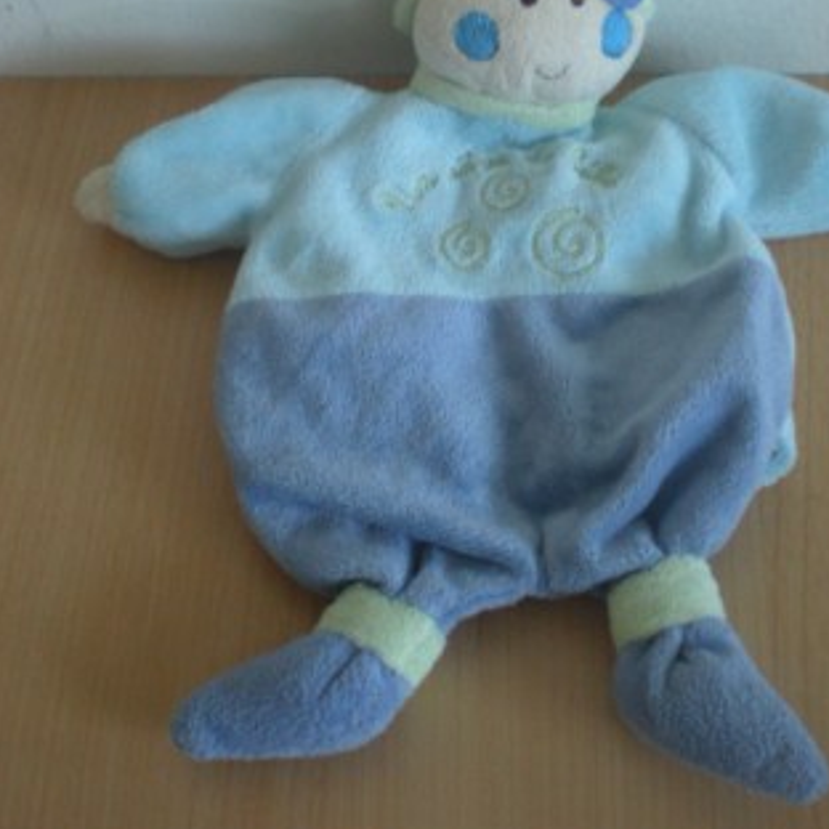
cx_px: 497
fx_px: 1517
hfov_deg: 30.5
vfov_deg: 30.2
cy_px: 242
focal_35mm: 56
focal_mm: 6.3
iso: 200
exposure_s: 1/19
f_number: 3.1
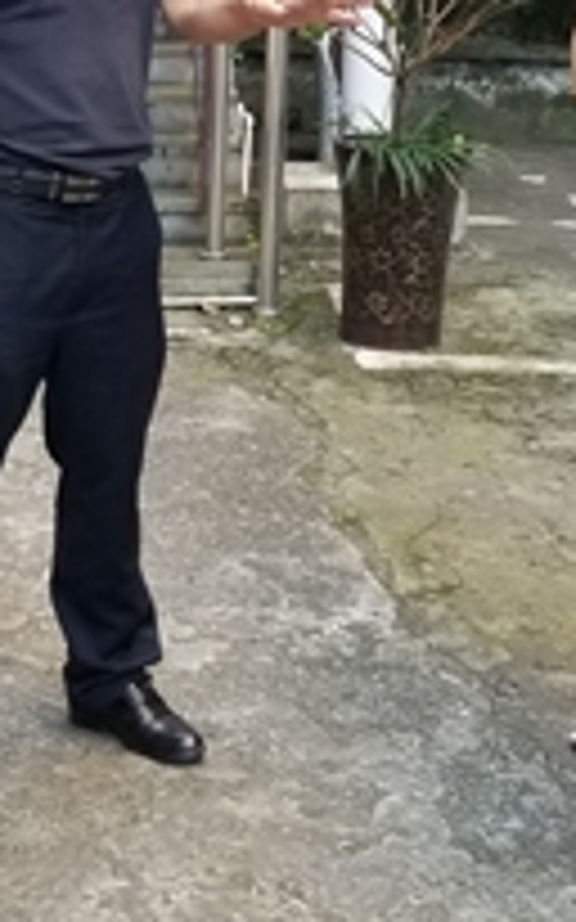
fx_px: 2162
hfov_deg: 15.2
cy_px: 54
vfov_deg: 23.3
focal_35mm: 86
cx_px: 212
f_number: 1.7
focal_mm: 4.25
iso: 80
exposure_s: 1/50
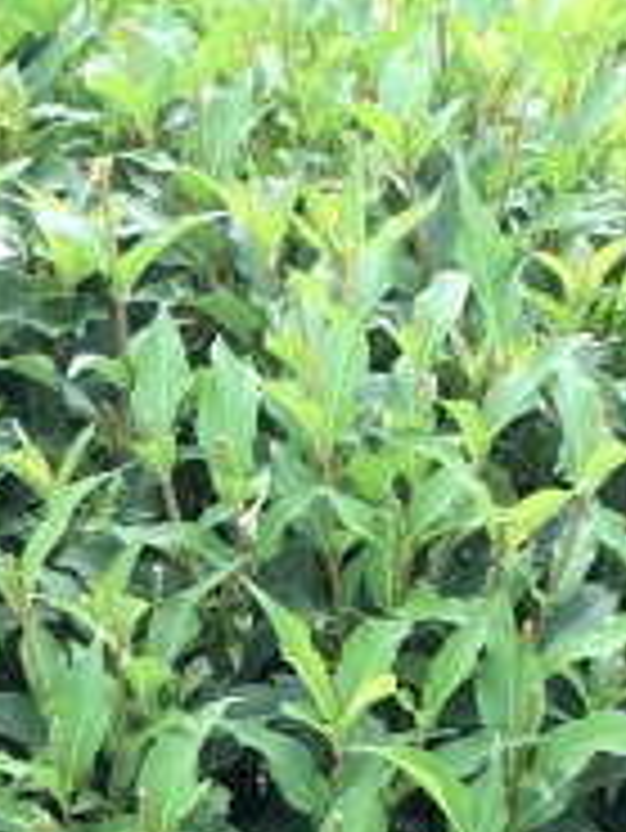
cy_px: 1208
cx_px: 54
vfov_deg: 11.4
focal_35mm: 167
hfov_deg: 8.9
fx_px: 4022
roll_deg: +5.2
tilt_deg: -37.9
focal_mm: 4.15
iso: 32
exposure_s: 1/100
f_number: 2.2
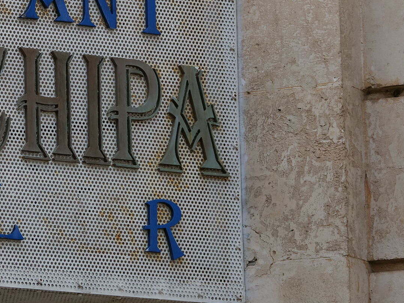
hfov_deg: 6.7
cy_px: 23
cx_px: -7
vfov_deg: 5.0
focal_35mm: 295
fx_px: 3442
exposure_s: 1/200
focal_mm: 66
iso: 200
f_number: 4
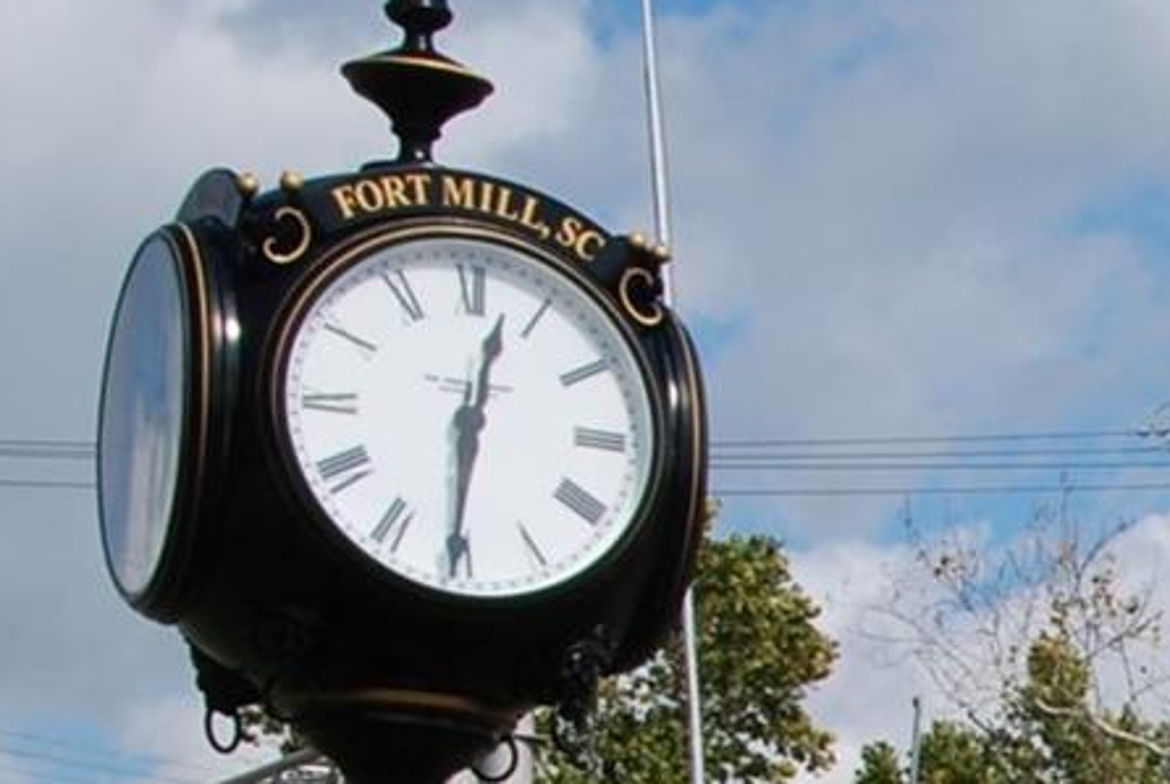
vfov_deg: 7.5
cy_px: 1335
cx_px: 2361
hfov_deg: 10.5
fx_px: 5827
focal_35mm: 179
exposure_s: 1/200
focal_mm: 26
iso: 200
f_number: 14
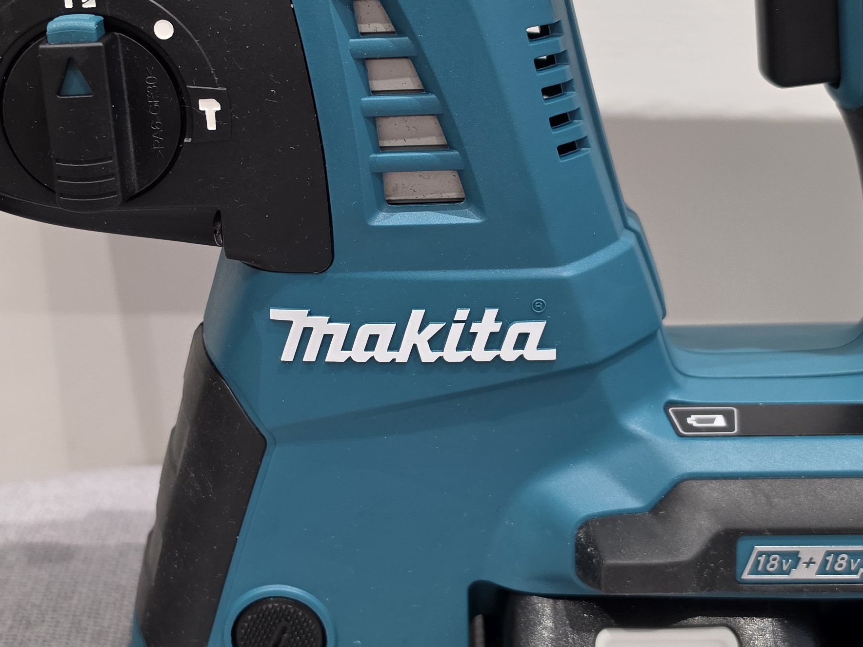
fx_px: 1296
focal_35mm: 52
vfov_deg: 28.0
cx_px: 361
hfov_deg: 36.7
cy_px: 256
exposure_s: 1/100
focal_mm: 6.5
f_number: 1.4
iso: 200
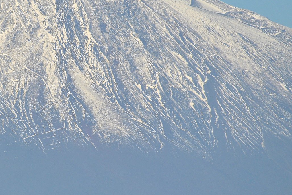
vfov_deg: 1.5
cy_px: 50
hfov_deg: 2.3
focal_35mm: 898
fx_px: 7293
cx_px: 54
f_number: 6.3
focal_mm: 300
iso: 400
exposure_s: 1/2500
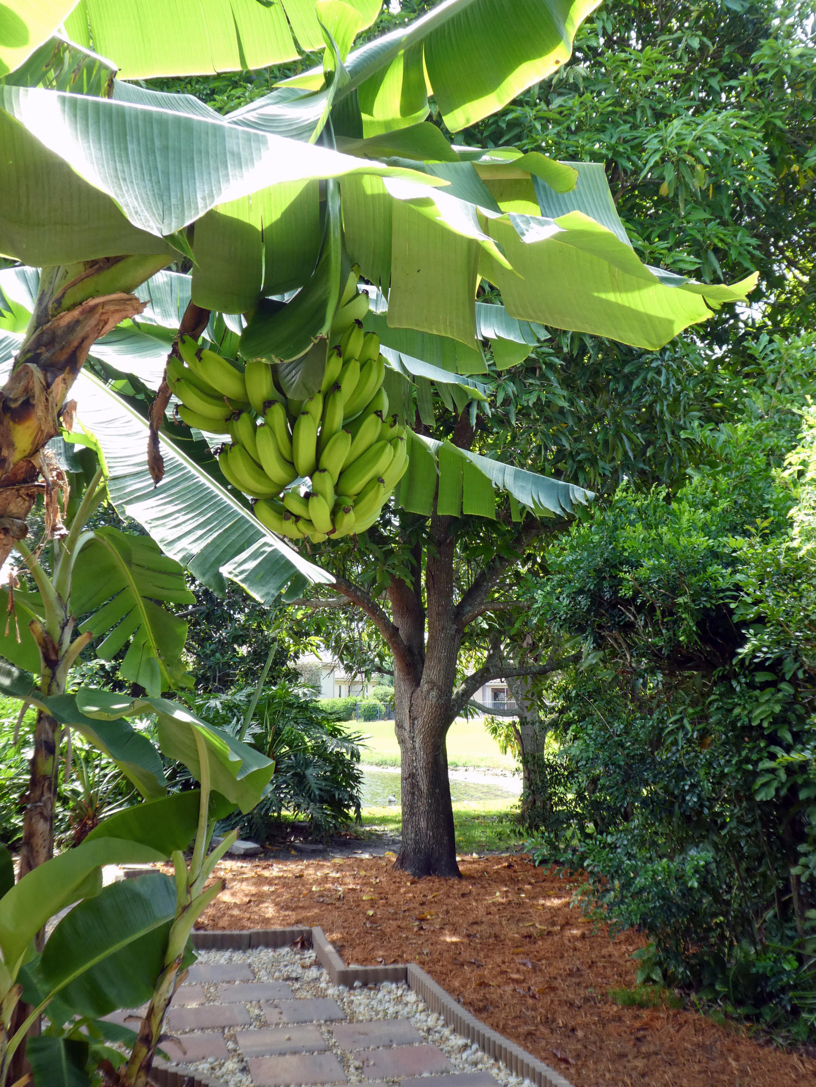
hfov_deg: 40.7
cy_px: 544
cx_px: 408
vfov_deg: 52.6
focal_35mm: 35
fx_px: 1100
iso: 160
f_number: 3.7
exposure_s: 1/125
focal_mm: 6.3
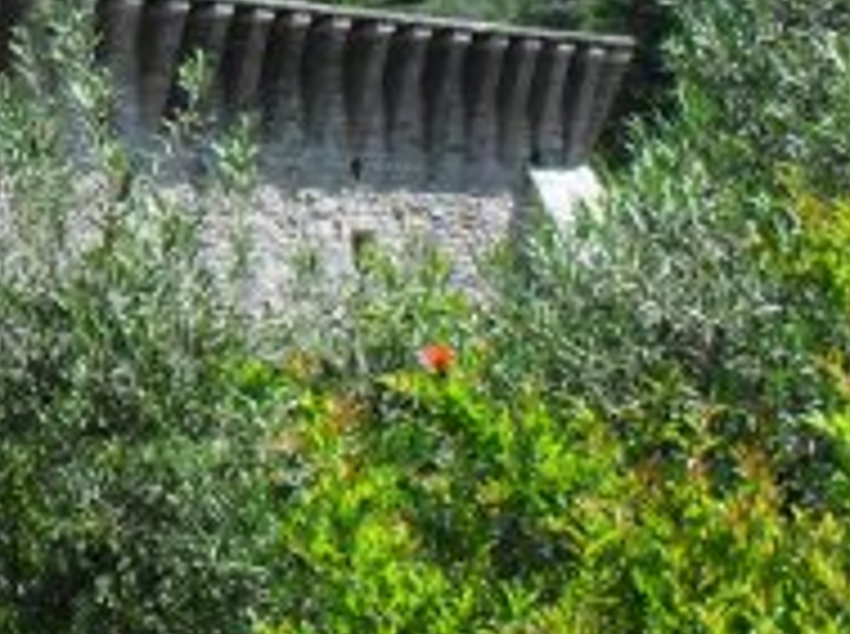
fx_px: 4657
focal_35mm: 190
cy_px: -166
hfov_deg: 9.9
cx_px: -666
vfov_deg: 7.7
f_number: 8.4
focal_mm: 6.3
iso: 100
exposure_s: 1/250
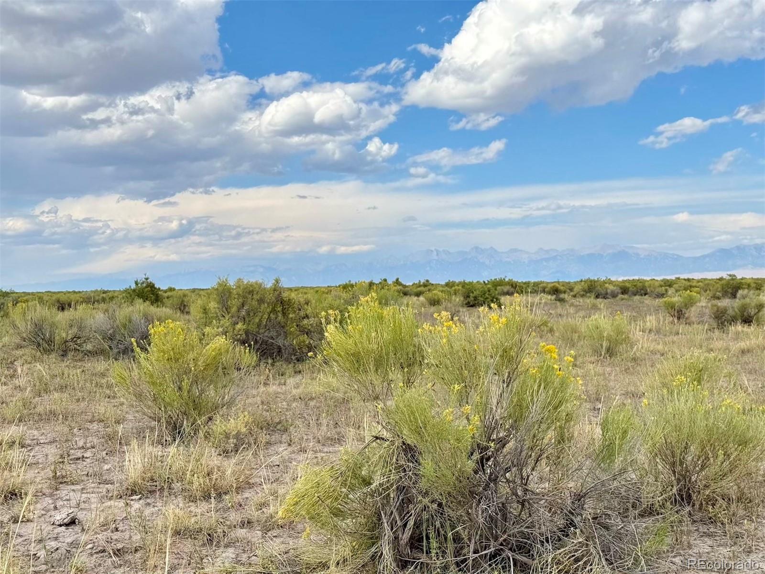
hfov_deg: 39.7
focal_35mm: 48
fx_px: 1061
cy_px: 287
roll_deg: +1.4
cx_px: 382
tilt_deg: +0.5
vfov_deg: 30.3
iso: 100
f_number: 1.78
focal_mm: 6.76
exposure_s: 1/3534
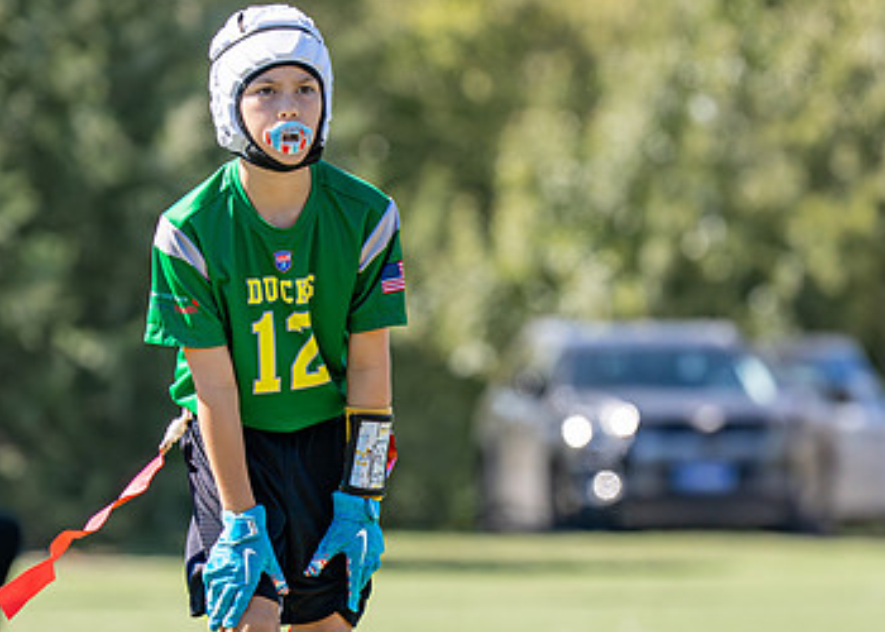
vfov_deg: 3.6
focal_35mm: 397
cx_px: 384
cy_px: 508
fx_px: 9978
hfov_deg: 5.1
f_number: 2.8
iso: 200
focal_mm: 145
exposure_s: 1/2500
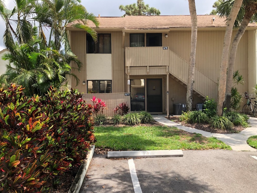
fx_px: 215
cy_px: 95
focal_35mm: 29
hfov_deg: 61.6
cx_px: 131
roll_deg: +1.5
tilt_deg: -1.5
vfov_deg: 48.2
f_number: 1.8
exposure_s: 1/706
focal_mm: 3.99
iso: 20
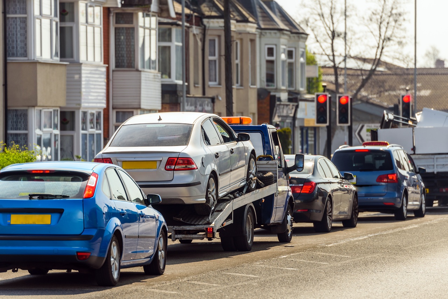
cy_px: 150
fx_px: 2489
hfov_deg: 10.3
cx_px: 224
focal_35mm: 200
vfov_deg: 6.9
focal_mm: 200
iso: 100
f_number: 4
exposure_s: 1/320
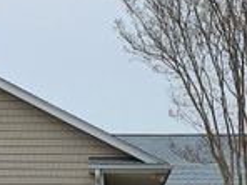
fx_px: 578
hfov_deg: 24.1
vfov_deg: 16.8
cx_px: 105
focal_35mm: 81
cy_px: 262
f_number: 1.8
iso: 50
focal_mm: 5
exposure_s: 1/1493
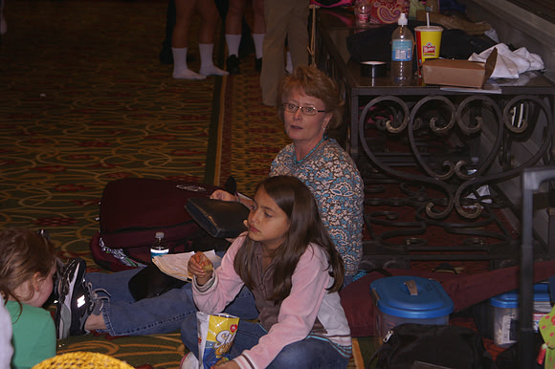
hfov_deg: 19.5
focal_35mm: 105
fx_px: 1618
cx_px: 278
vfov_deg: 13.0
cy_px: 184
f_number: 5.6
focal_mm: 70
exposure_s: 1/125
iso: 400
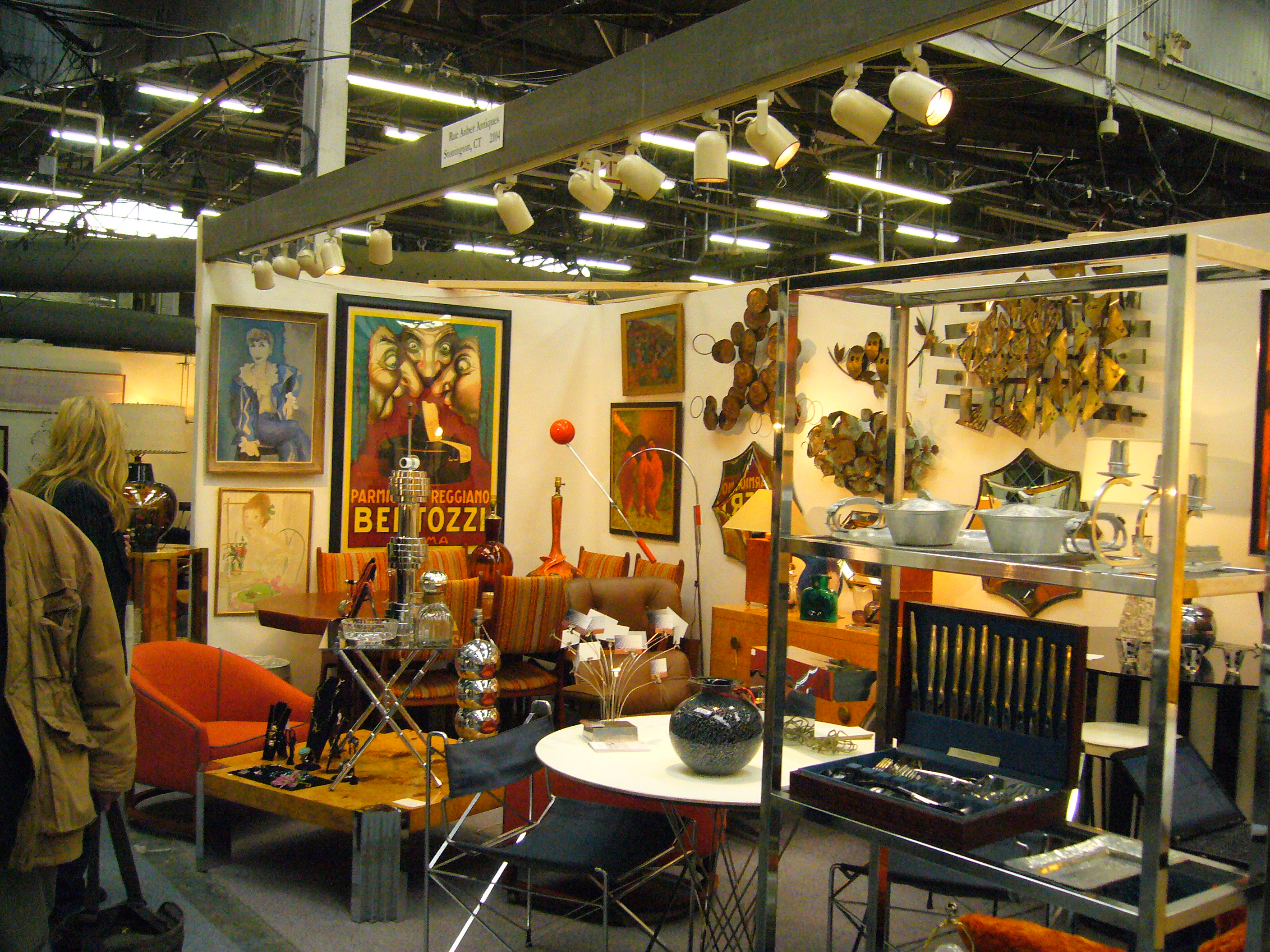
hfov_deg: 52.6
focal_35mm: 35
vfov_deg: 40.7
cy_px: 476
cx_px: 635
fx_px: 1284
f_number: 2.8
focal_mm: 5.8
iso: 400
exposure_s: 1/80
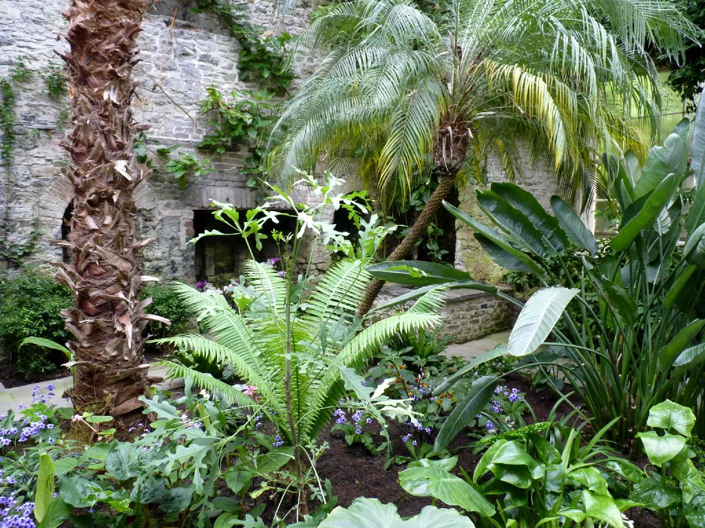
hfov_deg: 65.3
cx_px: 352
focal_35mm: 27
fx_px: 550
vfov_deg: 51.4
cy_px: 264
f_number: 2.8
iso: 200
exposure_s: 1/30
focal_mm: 4.8
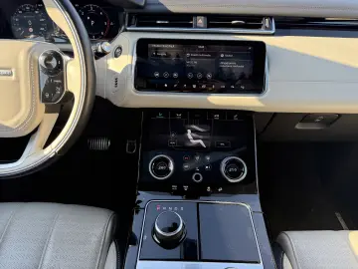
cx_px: 179
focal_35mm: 24
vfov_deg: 56.8
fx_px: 248
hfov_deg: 71.6
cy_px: 134
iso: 160
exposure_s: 1/243
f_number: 1.78
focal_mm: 6.76
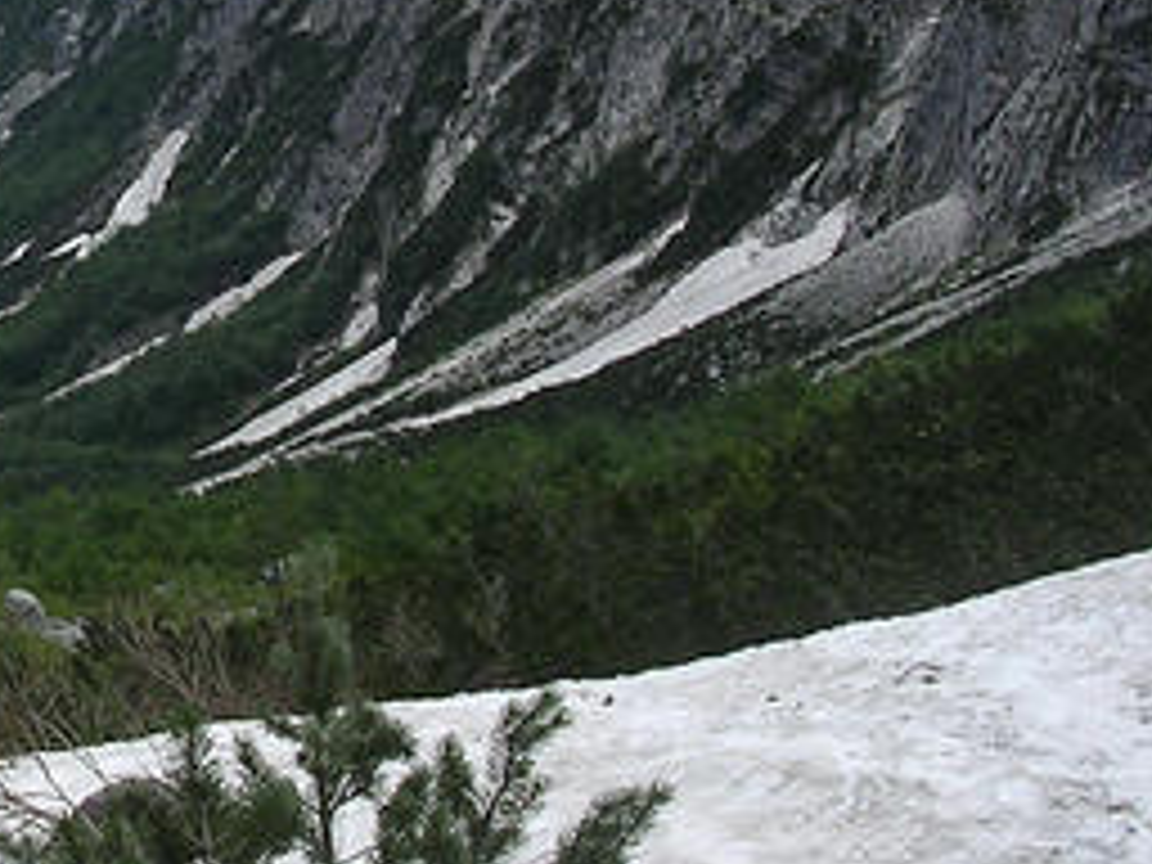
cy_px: 148
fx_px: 3162
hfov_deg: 19.5
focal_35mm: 95
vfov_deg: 15.4
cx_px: -212
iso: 100
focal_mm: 5.8
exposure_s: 1/167
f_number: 5.6
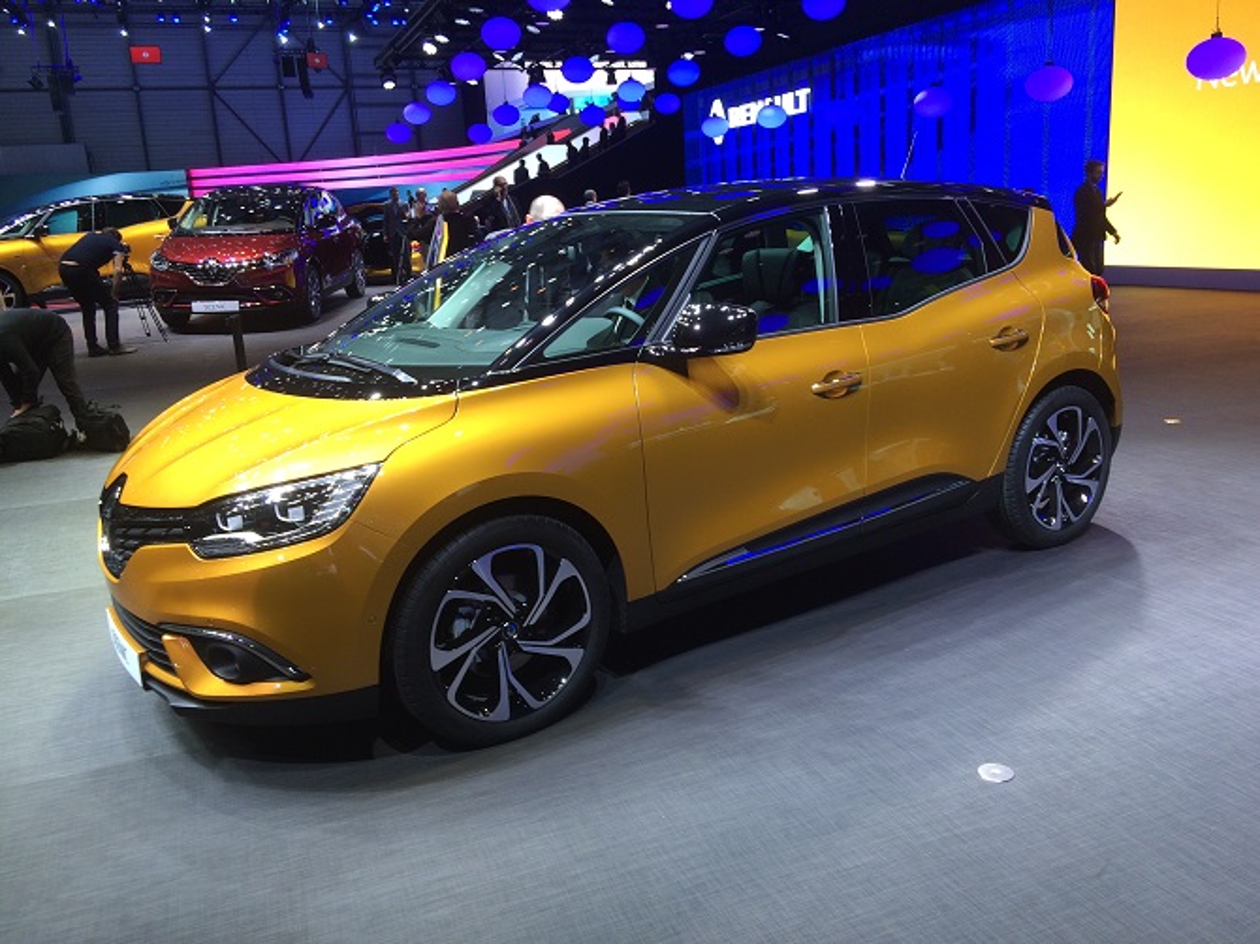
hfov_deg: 61.7
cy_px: 472
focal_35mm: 29
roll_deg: +4.4
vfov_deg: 48.2
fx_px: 1055
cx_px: 630
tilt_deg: -14.3
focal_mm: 4.15
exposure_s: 1/50
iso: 50
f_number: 2.2
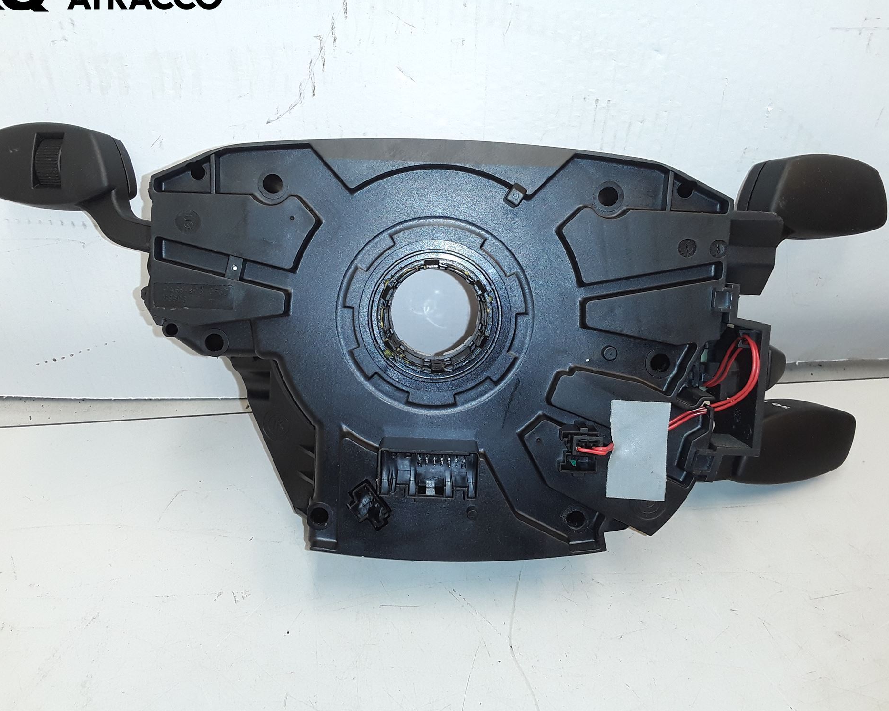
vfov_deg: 48.5
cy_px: 347
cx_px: 417
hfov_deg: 58.7
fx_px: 789
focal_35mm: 30
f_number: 1.9
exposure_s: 1/100
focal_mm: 2.91
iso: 64
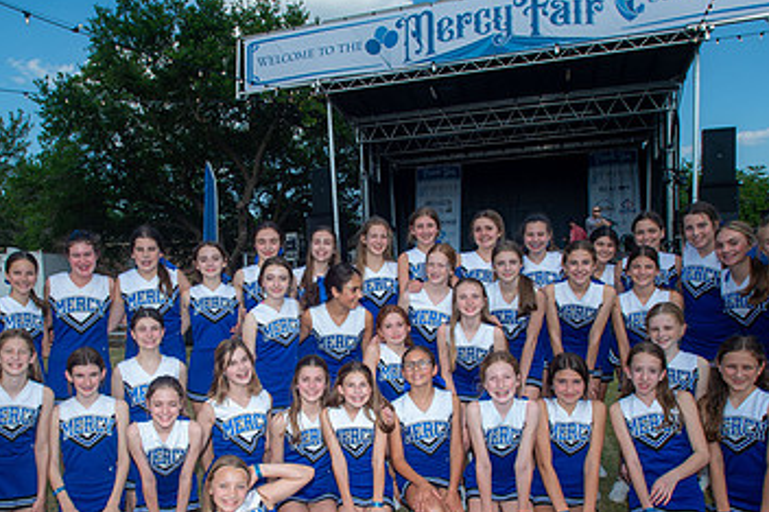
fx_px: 598
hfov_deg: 65.3
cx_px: 334
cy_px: 337
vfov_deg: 45.7
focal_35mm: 28
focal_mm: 17
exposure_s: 1/250
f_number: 8
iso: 100
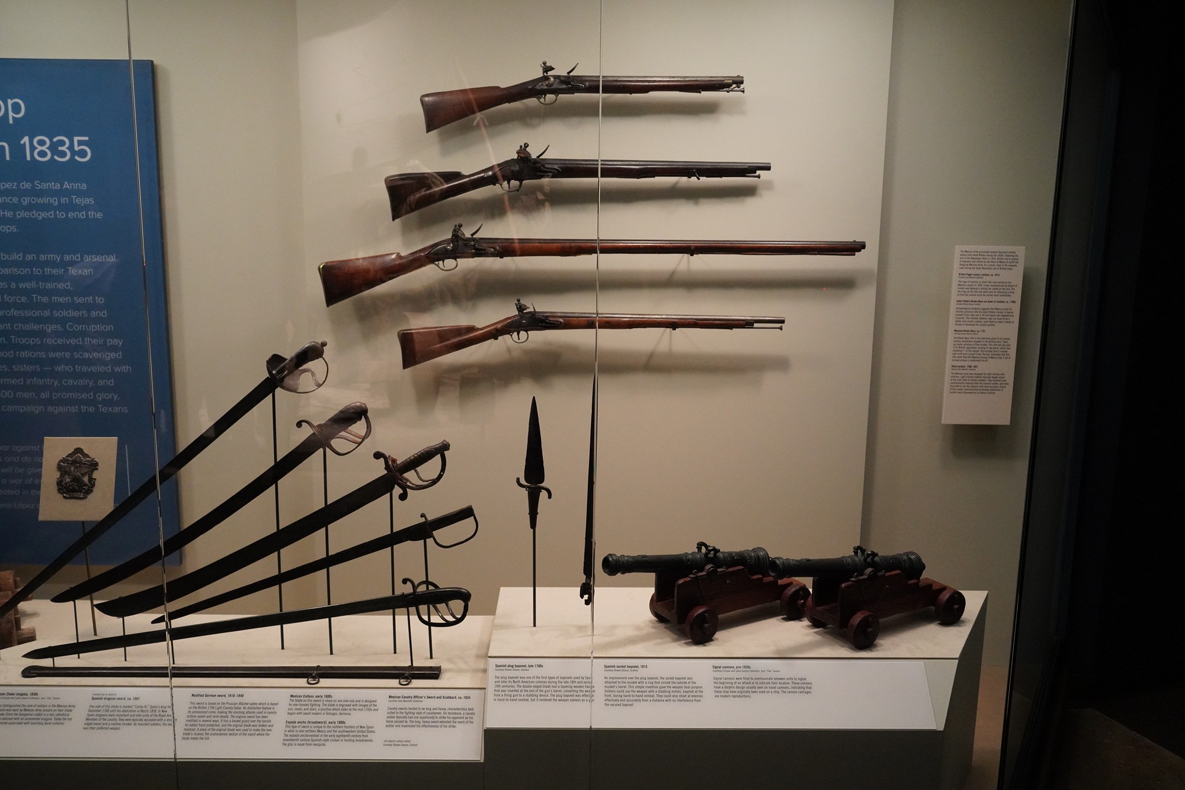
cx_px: 592
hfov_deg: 60.3
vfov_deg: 42.3
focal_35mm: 31
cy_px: 395
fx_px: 1020
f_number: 5.6
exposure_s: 1/100
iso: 8000
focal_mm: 31
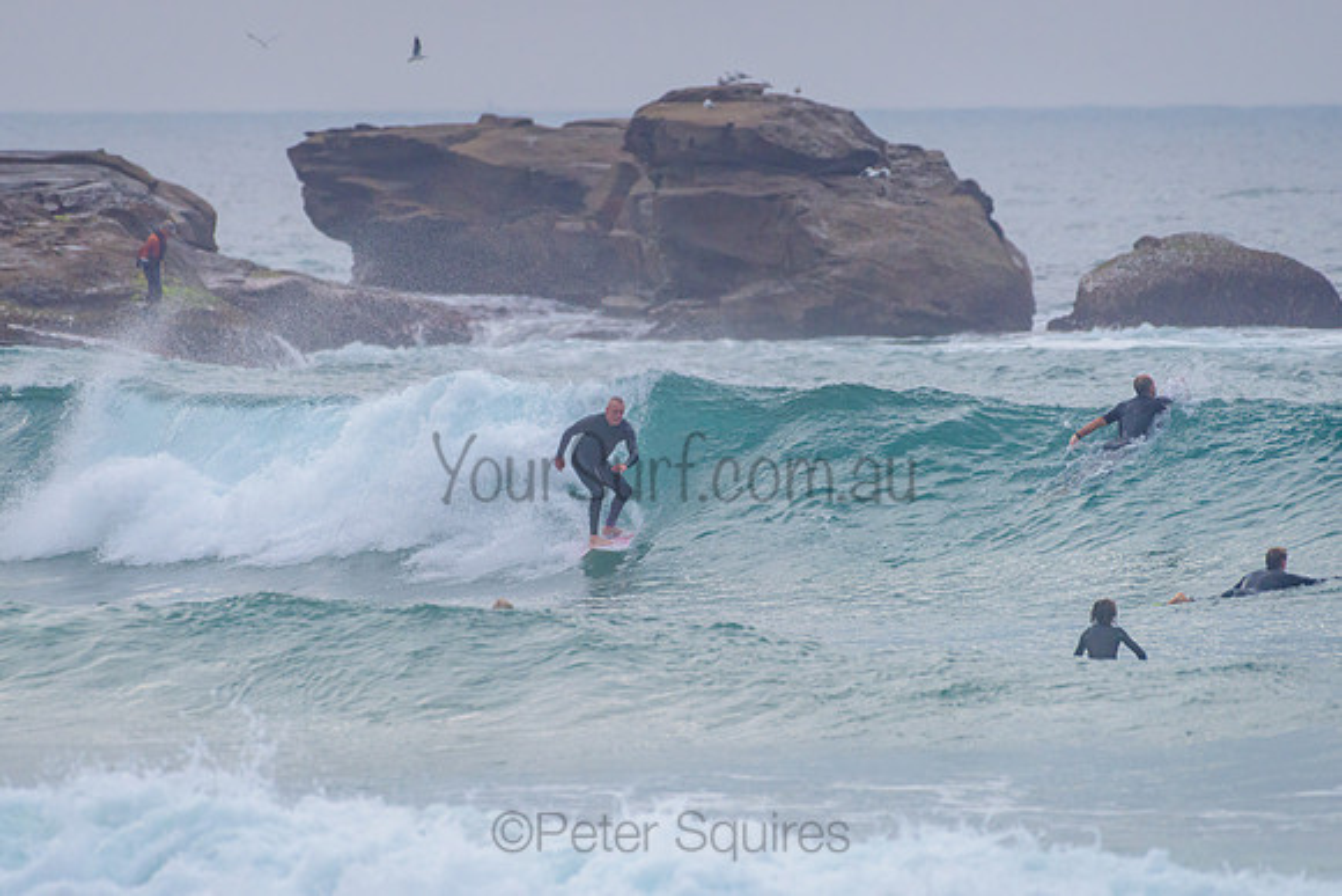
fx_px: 22861
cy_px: 440
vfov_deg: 2.2
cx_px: 651
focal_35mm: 613
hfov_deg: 3.4
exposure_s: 1/1600
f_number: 5.6
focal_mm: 500
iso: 560
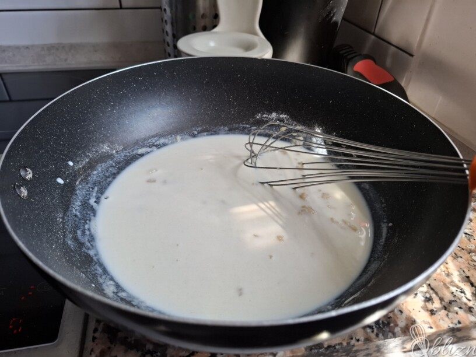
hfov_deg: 73.9
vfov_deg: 58.9
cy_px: 178
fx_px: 316
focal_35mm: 23
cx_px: 238
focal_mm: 5.54
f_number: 1.8
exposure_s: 1/112
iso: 50
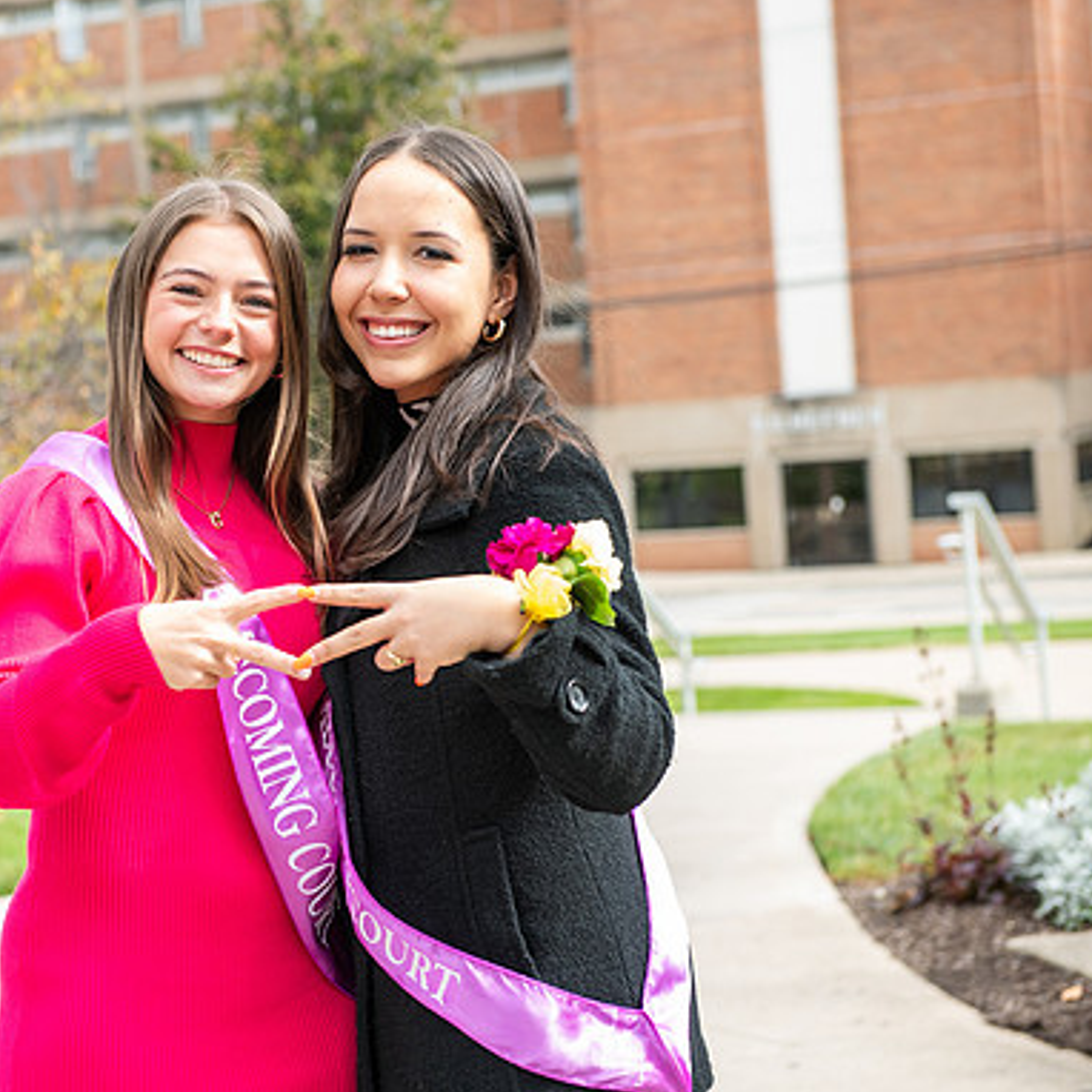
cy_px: 547
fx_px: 2855
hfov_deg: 21.6
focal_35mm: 80
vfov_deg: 21.7
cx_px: 363
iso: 320
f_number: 4.5
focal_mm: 62
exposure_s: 1/320
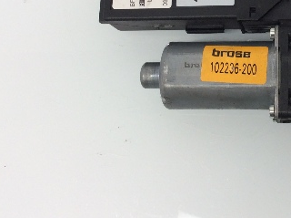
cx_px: 254
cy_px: 7
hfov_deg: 29.3
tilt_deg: -74.9
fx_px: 537
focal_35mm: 64
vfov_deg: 22.1
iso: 50
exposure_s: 1/60
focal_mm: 3.3
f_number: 2.4
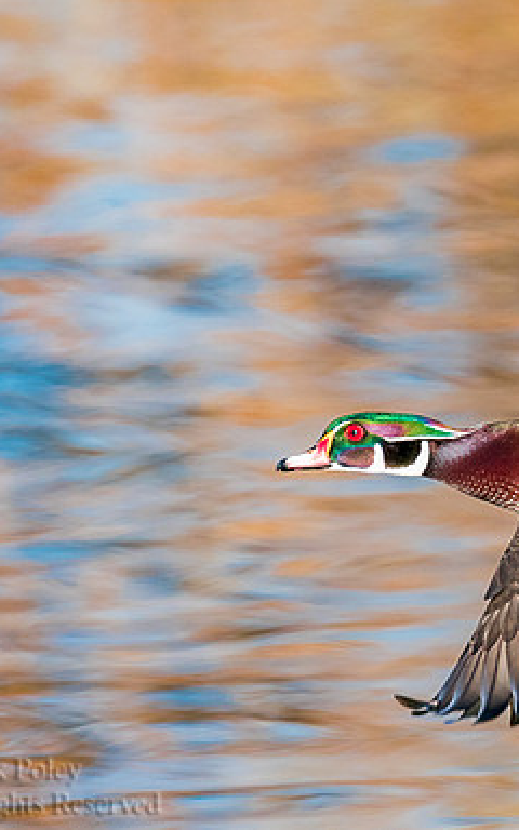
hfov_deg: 1.0
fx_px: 28538
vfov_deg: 1.7
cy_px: 468
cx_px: 594
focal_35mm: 1261
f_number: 8
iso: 4000
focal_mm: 600
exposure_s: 1/2500
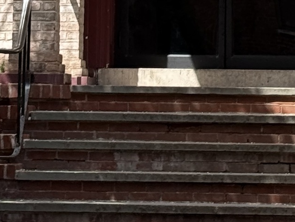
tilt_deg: +7.7
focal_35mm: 233
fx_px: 1986
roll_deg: -0.2
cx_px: 196
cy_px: -135
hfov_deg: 8.5
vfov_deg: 6.3
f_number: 1.78
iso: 100
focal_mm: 6.76
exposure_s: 1/1377
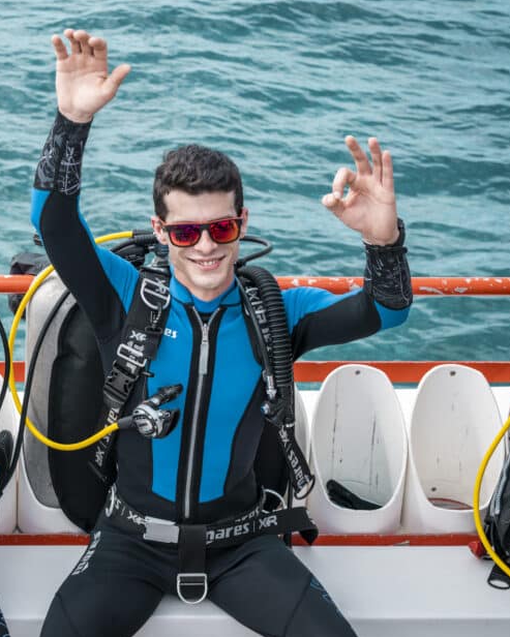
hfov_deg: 19.3
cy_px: 300
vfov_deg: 24.4
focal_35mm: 78
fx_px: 1471
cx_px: 46
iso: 100
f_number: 6.3
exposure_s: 1/250
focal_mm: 50
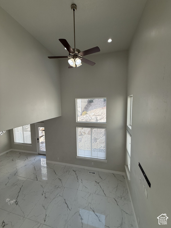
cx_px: 86
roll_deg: +1.1
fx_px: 92
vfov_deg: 102.1
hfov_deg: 85.7
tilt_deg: -4.8
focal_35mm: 14
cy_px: 114
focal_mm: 2.22
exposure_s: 1/321
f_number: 2.2
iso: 50
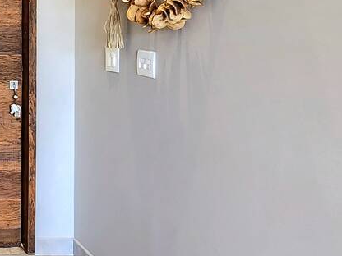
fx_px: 445
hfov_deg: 28.9
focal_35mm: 45
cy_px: 43
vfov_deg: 31.2
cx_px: -155
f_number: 2.2
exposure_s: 1/60.2
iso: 200
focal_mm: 2.2
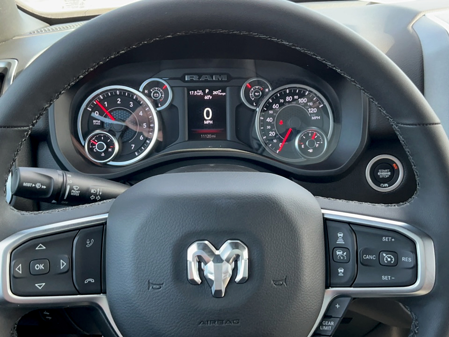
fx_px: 389
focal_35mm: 30
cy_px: 168
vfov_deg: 46.8
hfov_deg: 60.0
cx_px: 224
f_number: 1.8
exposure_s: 1/60
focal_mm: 3
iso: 50
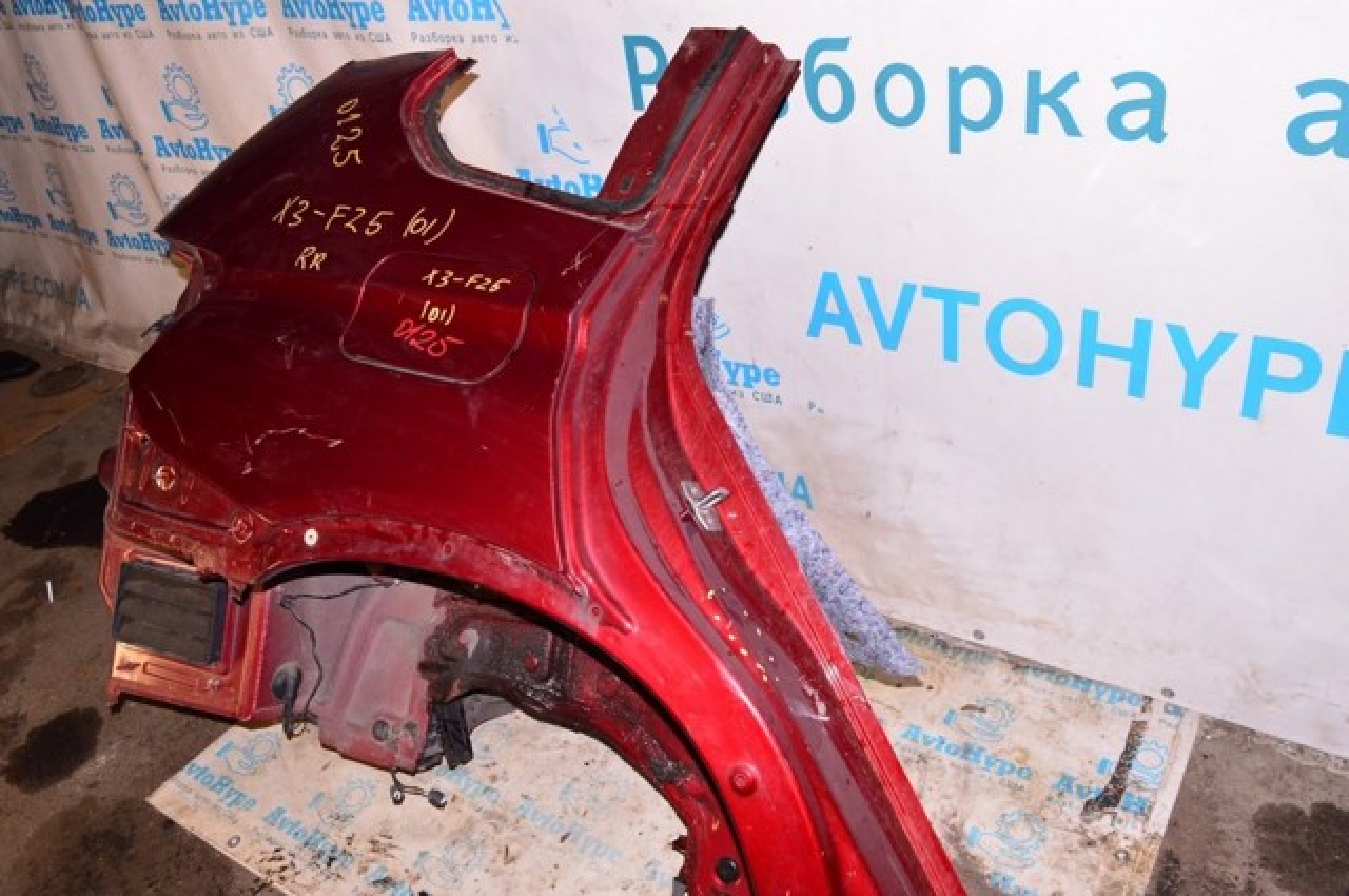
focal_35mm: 30
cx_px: 674
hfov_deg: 62.0
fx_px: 1123
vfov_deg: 43.5
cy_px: 448
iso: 1600
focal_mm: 20
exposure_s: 1/200
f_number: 8
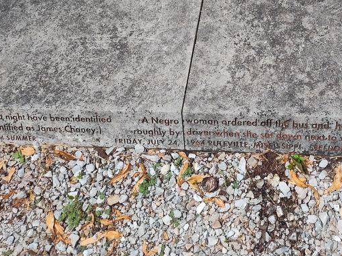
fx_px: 356
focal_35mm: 36
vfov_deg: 39.1
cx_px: 263
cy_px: 83
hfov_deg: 49.0
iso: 100
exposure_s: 1/1156
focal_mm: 5.56
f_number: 1.8
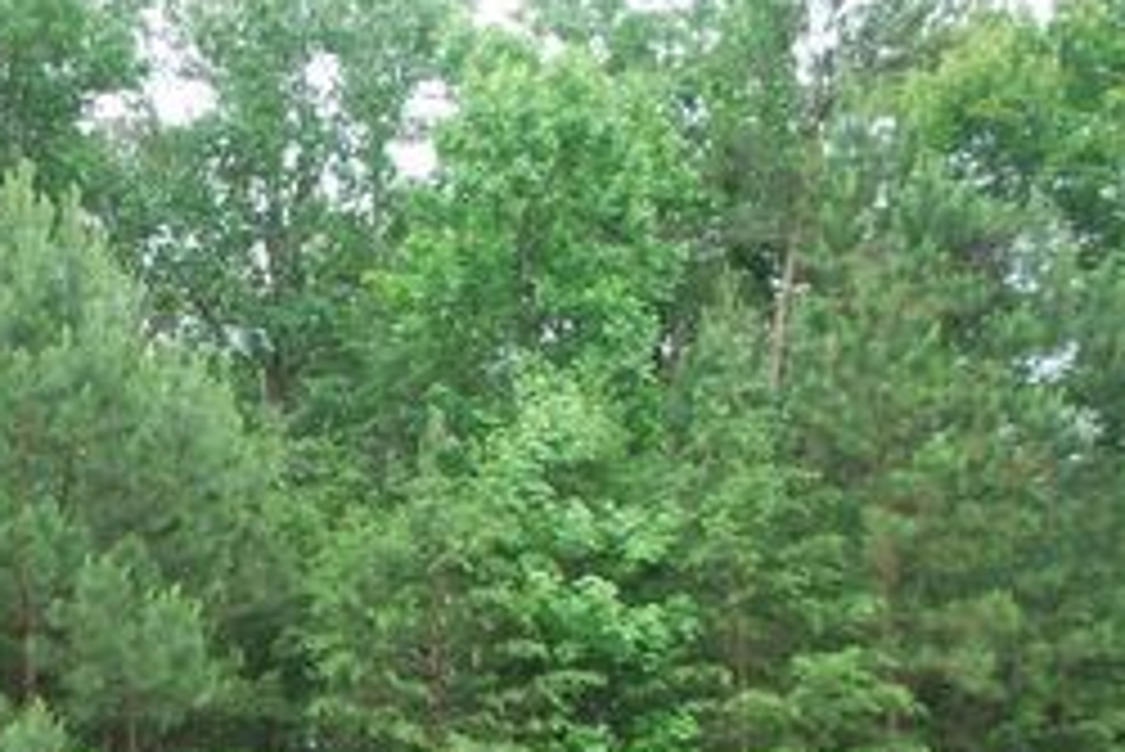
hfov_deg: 31.7
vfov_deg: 22.0
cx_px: 94
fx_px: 1876
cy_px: 707
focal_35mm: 60
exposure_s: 1/60
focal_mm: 20
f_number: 4
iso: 100
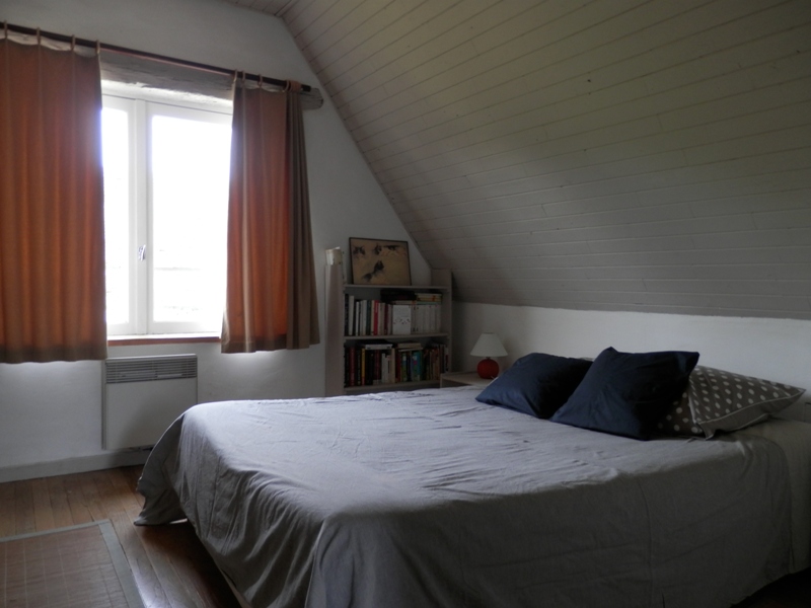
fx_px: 586
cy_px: 304
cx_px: 406
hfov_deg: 69.4
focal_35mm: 25
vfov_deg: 54.9
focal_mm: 4.5
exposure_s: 1/30
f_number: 3
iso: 80
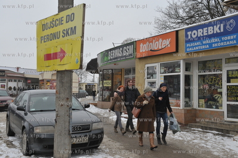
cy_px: 79
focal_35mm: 44
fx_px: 291
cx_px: 119
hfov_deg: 44.5
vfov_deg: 30.5
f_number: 6.3
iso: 640
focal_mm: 44
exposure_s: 1/320
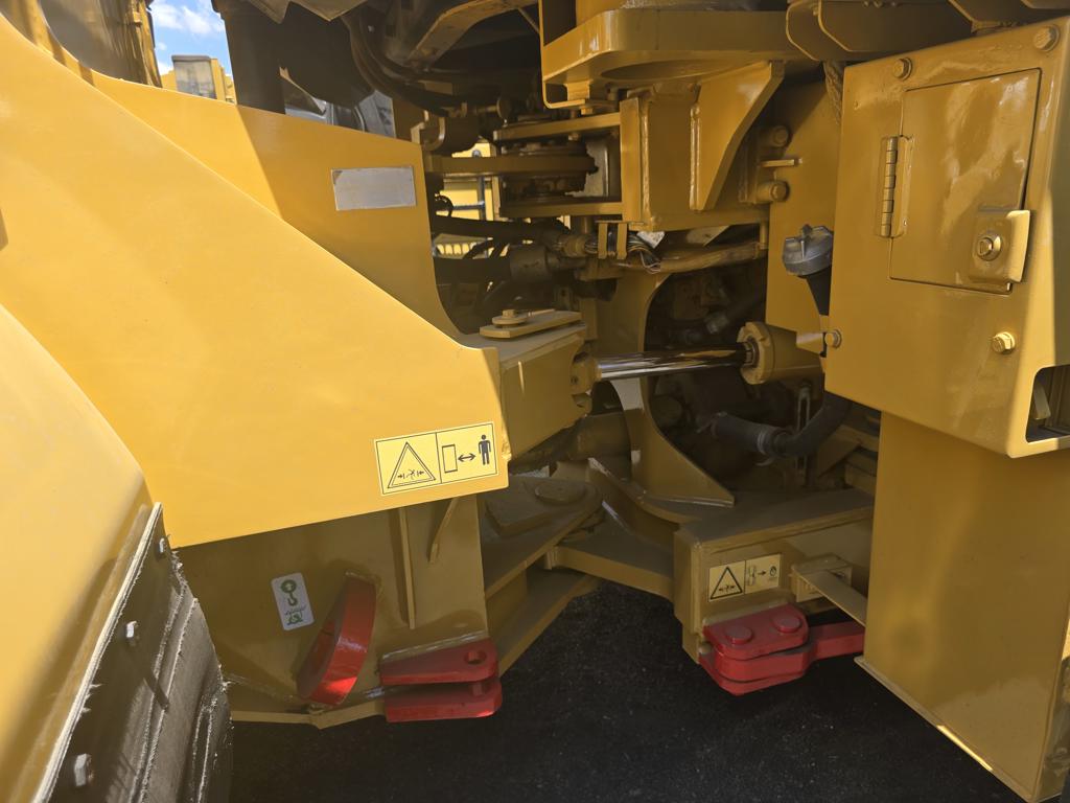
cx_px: 535
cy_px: 402
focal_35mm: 23
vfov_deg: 58.9
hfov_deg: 73.9
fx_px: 711
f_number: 1.7
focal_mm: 6.3
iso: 12
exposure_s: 1/249
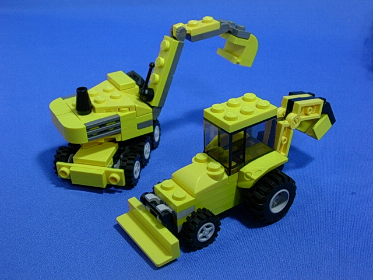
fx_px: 485
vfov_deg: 32.2
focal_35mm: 45
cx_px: 186
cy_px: 140
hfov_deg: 42.1
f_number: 2.9
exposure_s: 1/21.9
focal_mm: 6.7
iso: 70
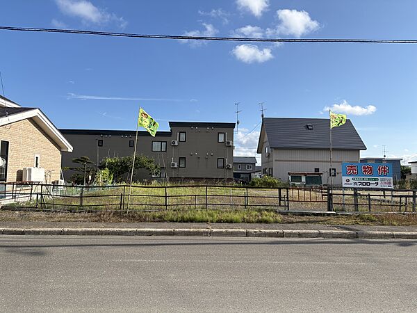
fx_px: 313
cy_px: 156
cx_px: 208
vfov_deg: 53.1
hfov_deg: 67.3
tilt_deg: +4.3
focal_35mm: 26
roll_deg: -0.7
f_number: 1.6
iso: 50
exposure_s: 1/3125
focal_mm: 5.96
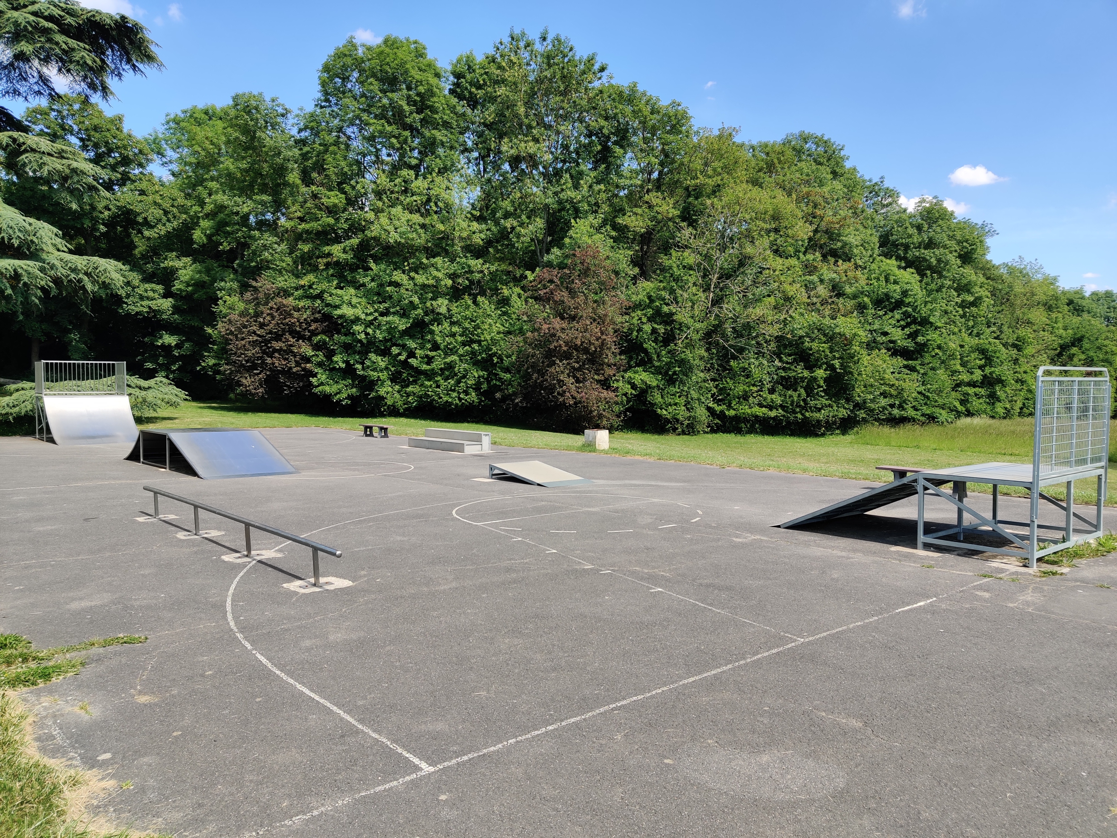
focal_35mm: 27
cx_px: 558
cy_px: 419
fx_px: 871
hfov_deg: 65.3
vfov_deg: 51.4
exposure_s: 1/1215
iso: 125
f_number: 1.65
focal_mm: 4.75
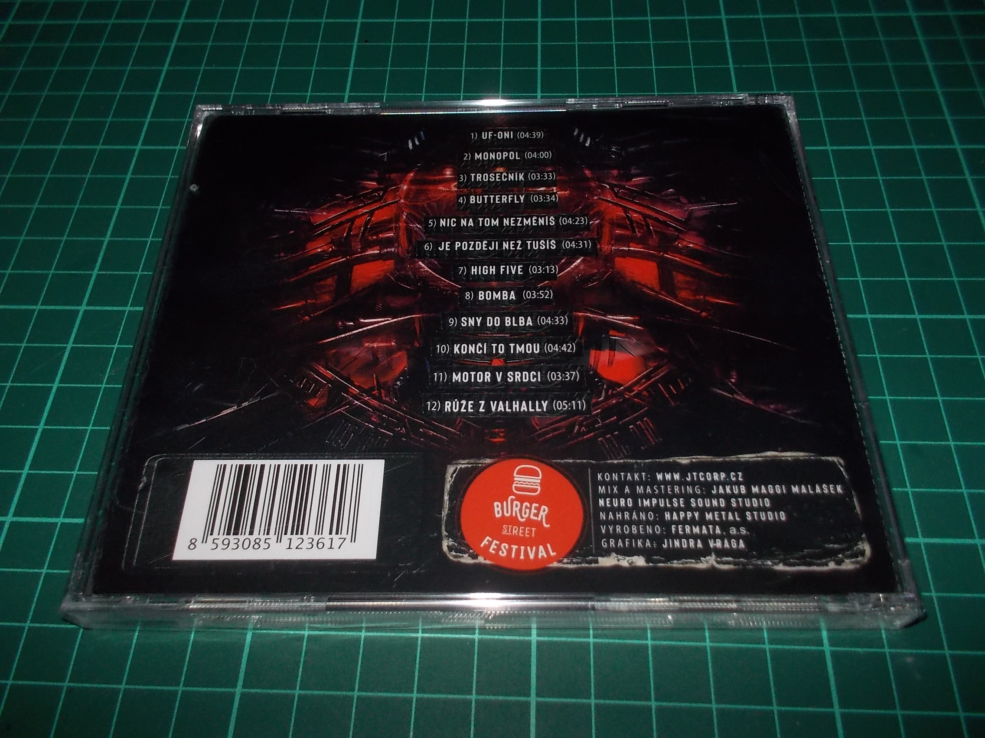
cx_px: 492
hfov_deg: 61.7
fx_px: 825
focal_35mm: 29
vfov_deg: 48.2
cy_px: 369
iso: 200
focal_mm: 4.1
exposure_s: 1/30
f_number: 3.3
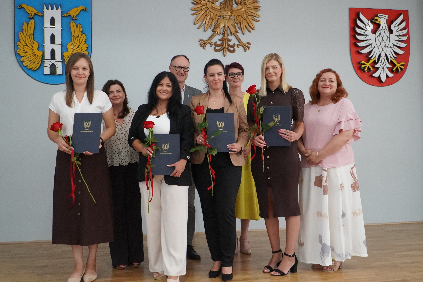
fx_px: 458
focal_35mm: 39
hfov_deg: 49.5
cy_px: 135
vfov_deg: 34.2
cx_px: 206
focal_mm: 24
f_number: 4
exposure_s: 1/160
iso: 3200
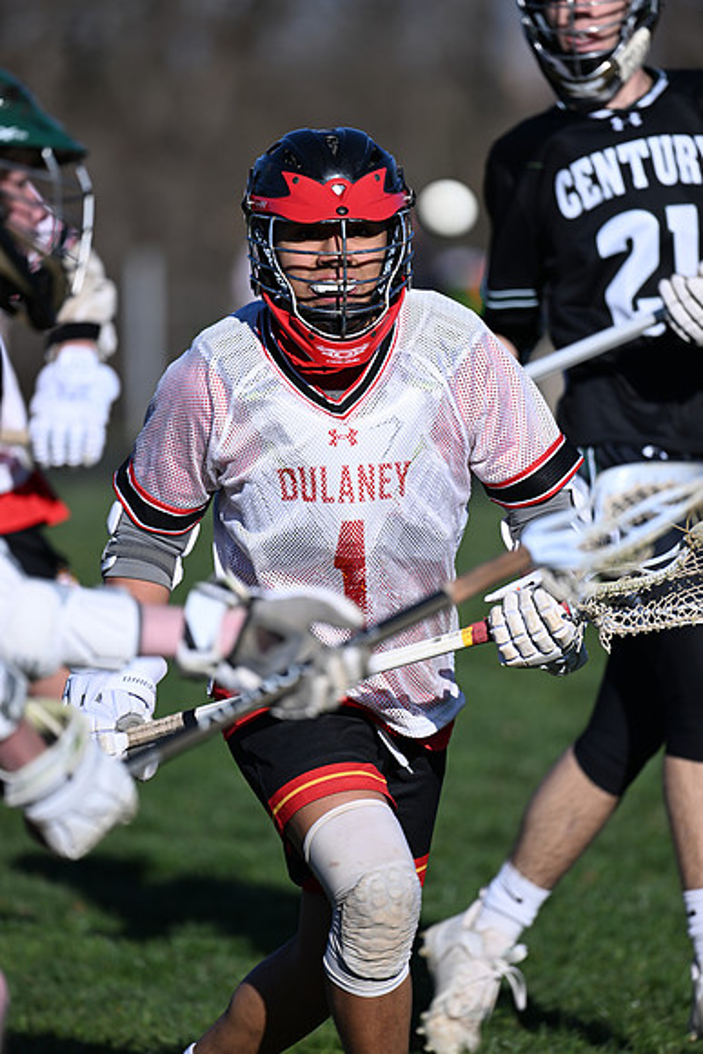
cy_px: 527
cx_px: 352
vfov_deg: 5.2
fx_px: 11709
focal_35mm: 400
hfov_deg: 3.4
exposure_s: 1/1000
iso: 100
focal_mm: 400
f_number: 4.5
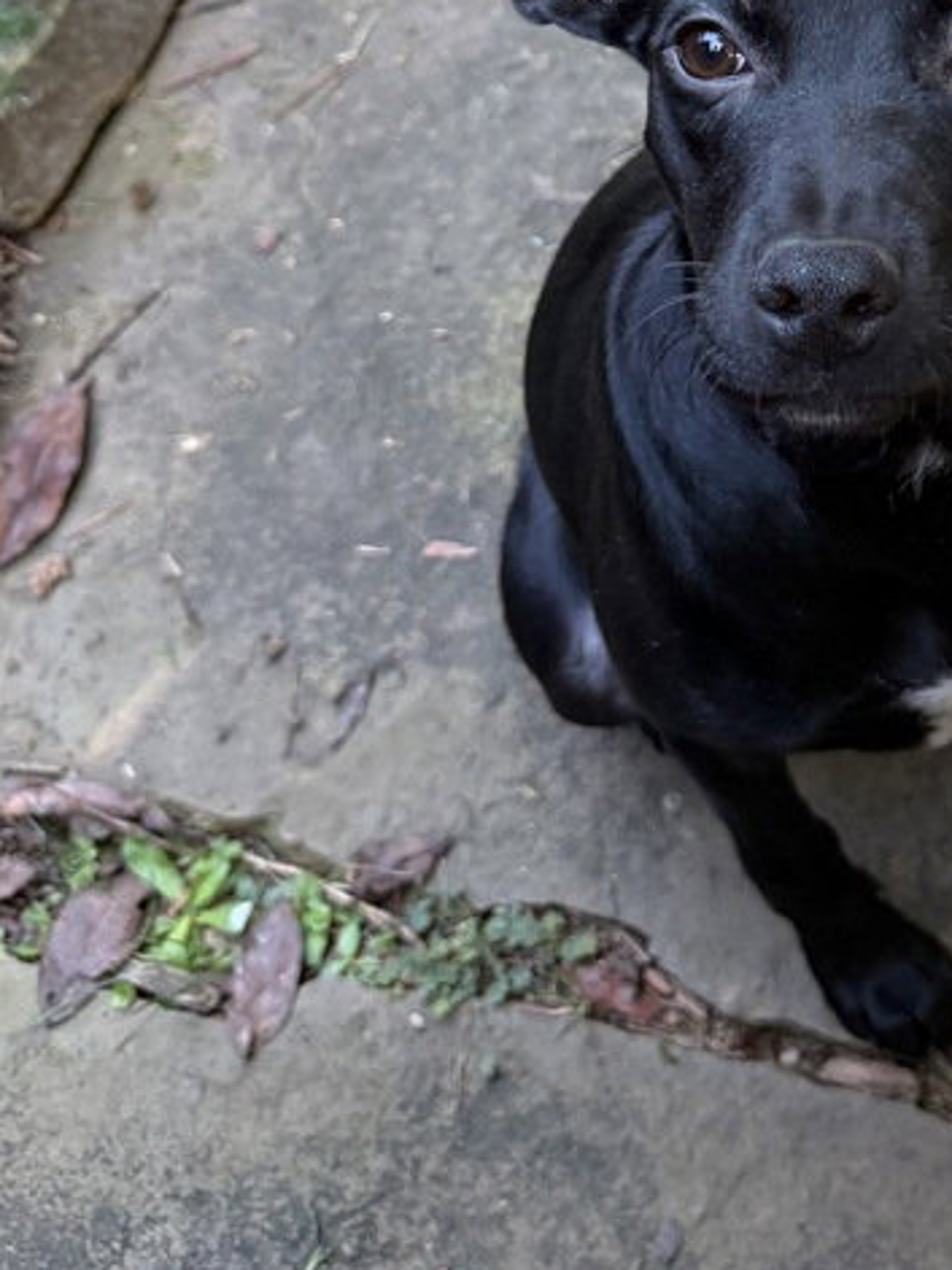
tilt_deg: -53.2
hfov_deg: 27.2
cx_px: 920
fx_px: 1871
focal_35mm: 51
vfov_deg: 35.7
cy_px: 173
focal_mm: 6.76
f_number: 1.78
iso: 200
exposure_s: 1/121
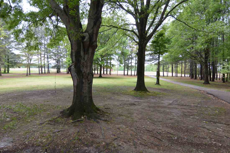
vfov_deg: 59.4
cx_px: 114
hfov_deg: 81.3
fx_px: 134
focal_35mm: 21
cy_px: 80
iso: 400
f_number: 5
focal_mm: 12
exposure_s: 1/100
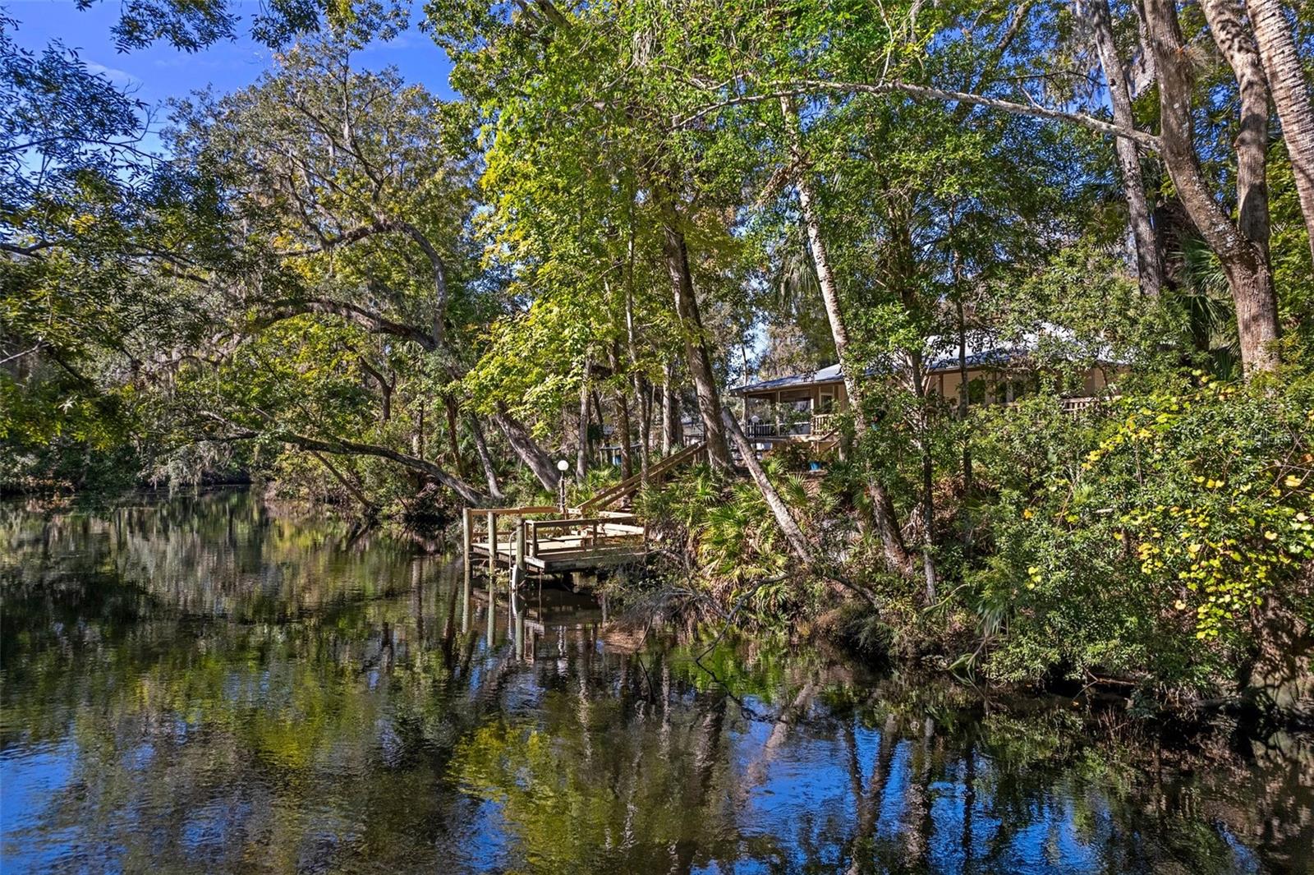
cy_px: 438
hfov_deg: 78.6
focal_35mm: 22
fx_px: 803
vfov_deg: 57.2
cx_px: 657
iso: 100
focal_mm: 8.38
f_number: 2.8
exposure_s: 1/350
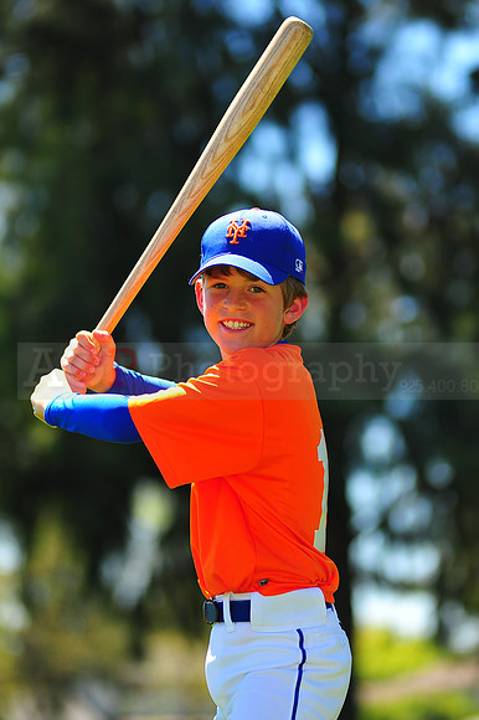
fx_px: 3597
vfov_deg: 11.4
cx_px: 240
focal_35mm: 180
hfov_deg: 7.6
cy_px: 360
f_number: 4
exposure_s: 1/800
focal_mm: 180
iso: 200
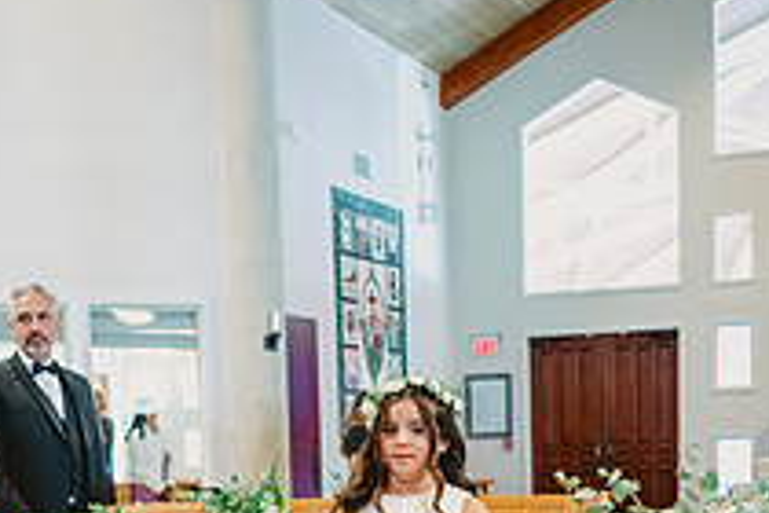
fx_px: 1623
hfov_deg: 26.5
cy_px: 625
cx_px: 271
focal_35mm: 76
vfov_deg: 17.1
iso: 2500
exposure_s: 1/320
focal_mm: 27.5
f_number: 2.8
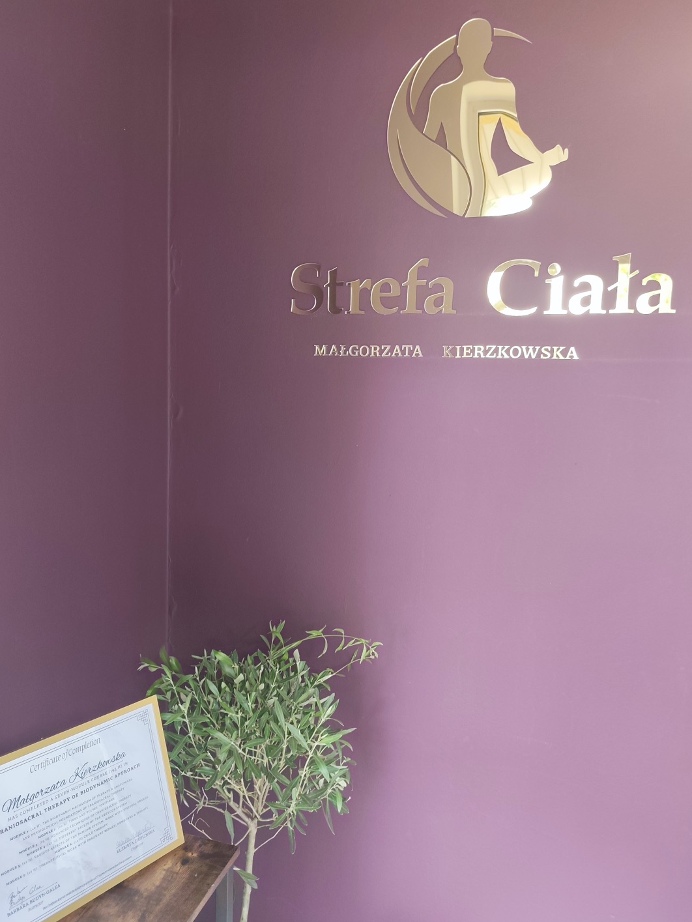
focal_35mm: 26
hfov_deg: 53.1
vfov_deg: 67.3
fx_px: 693
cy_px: 459
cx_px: 334
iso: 500
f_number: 1.65
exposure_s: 1/33.3
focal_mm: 6.19
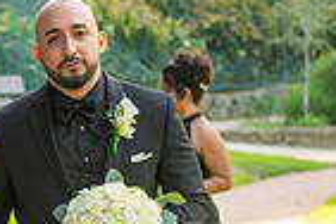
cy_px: 323
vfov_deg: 5.0
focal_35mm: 272
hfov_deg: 7.5
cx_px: -143
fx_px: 2538
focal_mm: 66
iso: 320
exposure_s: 1/500
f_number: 3.5
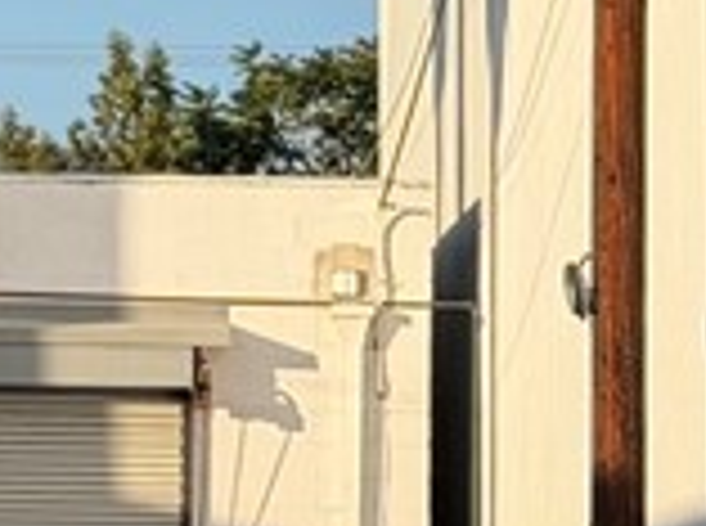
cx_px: -940
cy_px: 198
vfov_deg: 4.7
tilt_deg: +4.1
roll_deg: -1.0
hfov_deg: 6.1
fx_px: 6389
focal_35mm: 314
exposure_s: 1/2865
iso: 64
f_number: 1.78
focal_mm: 6.76
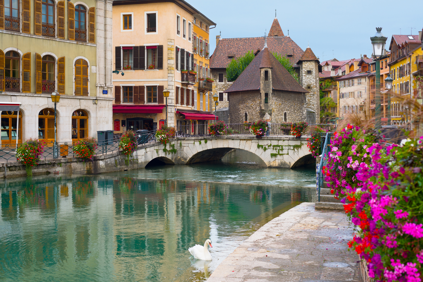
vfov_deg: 27.0
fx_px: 587
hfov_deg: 39.6
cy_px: 141
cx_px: 212
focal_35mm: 50
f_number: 6.3
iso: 100
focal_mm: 50
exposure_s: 1/20
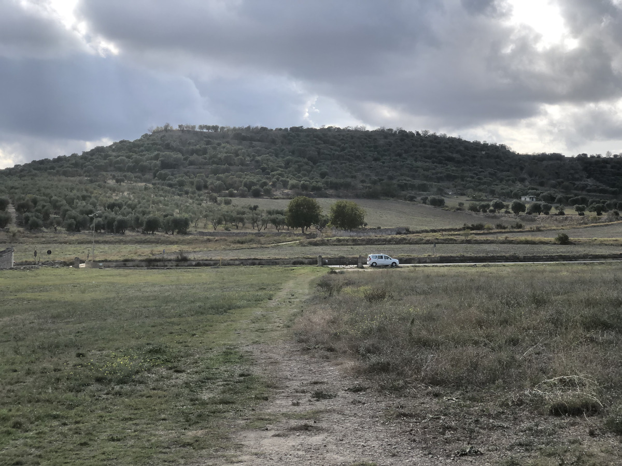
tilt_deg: +0.8
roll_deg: -0.1
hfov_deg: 36.8
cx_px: 311
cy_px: 233
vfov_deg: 28.0
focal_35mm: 52
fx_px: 934
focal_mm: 6
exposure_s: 1/883
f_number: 2.4
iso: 16
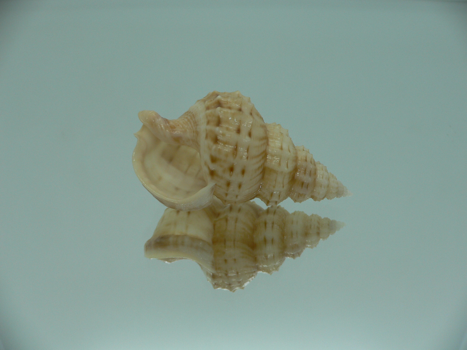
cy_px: 175
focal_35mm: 35
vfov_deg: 40.7
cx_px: 234
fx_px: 472
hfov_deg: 52.6
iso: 80
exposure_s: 1/60
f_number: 2.8
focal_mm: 4.6
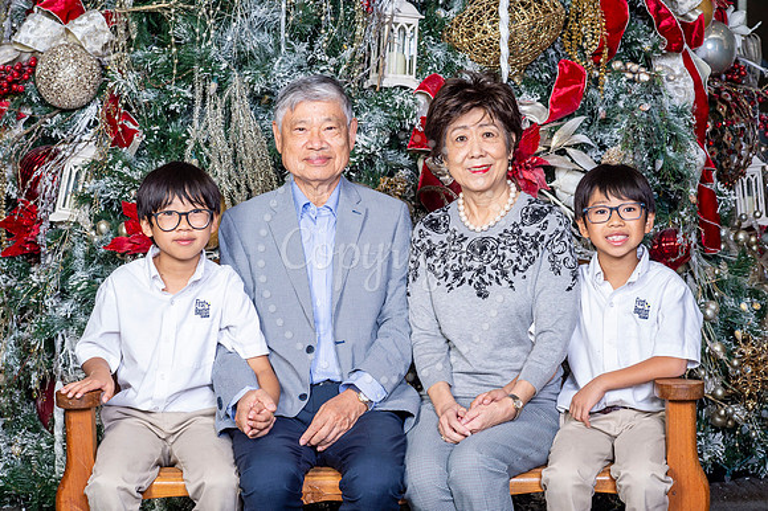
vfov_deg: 16.1
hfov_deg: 23.9
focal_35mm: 85
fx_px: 1812
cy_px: 256
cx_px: 384
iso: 400
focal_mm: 85
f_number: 8
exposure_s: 1/125
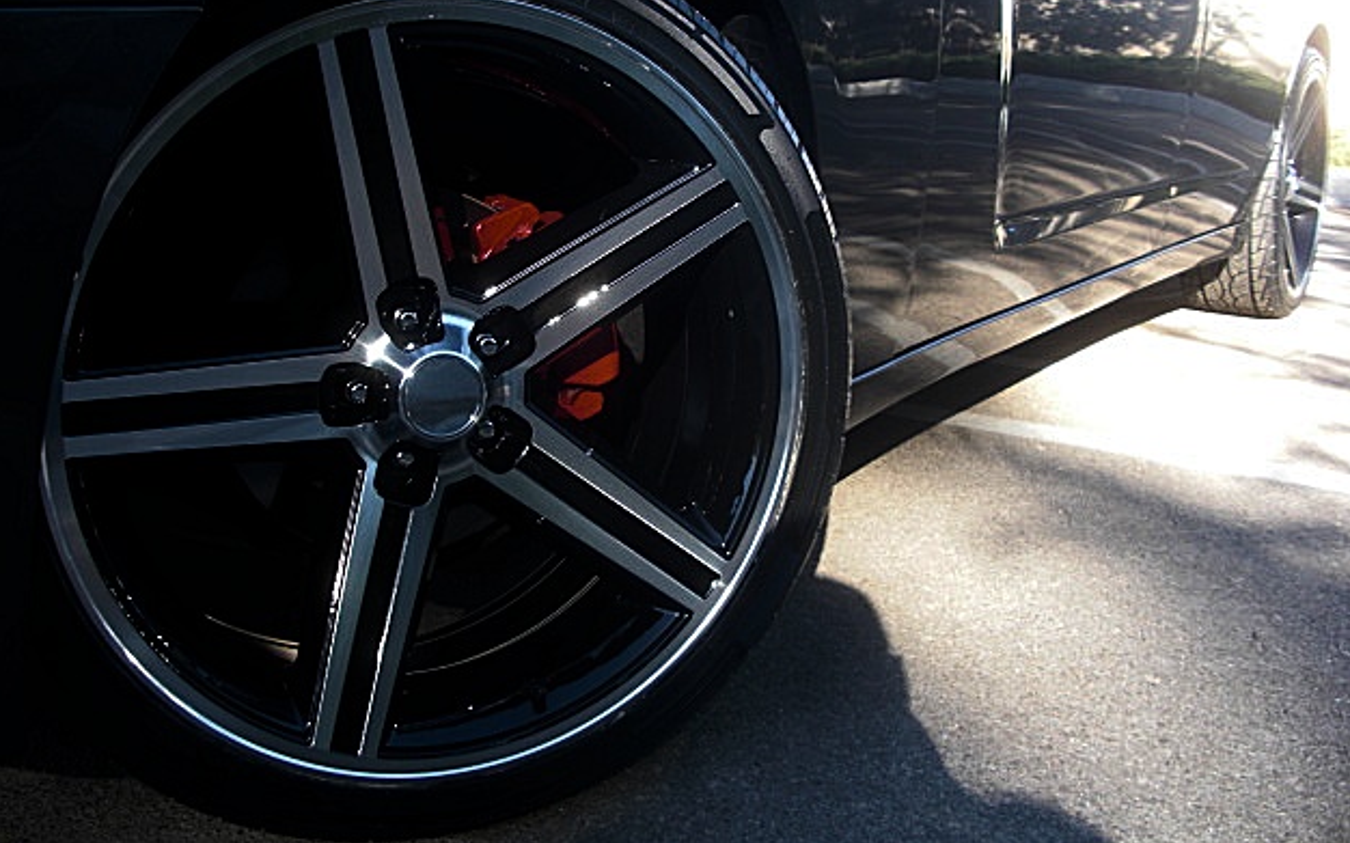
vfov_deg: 32.7
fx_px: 1435
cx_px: 679
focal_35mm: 39
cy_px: 367
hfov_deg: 50.4
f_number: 2.8
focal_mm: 6.3
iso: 50
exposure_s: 1/80
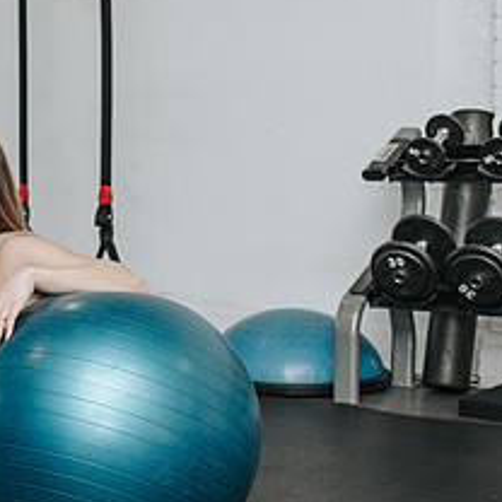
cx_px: -58
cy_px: 257
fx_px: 1362
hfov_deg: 19.9
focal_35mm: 83
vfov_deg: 20.9
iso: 800
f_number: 3.2
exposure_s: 1/200
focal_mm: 35
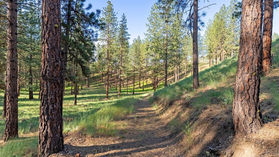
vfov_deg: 58.7
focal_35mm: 19
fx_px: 139
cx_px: 140
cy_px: 81
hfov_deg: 90.0
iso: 100
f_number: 5.6
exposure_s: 1/2000
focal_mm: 17.8
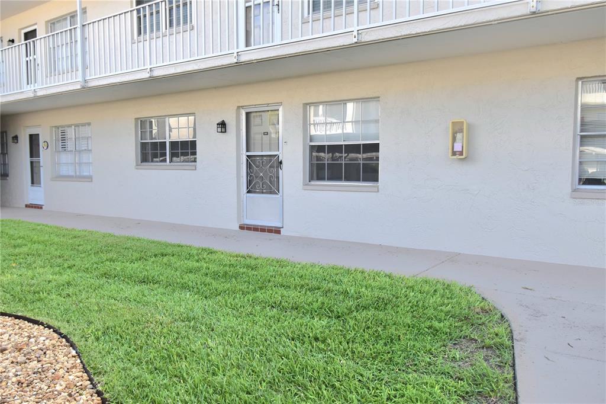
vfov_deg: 43.6
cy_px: 202
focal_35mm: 30
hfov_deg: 61.9
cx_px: 303
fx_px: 505
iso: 400
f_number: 8
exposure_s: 1/250
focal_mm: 20
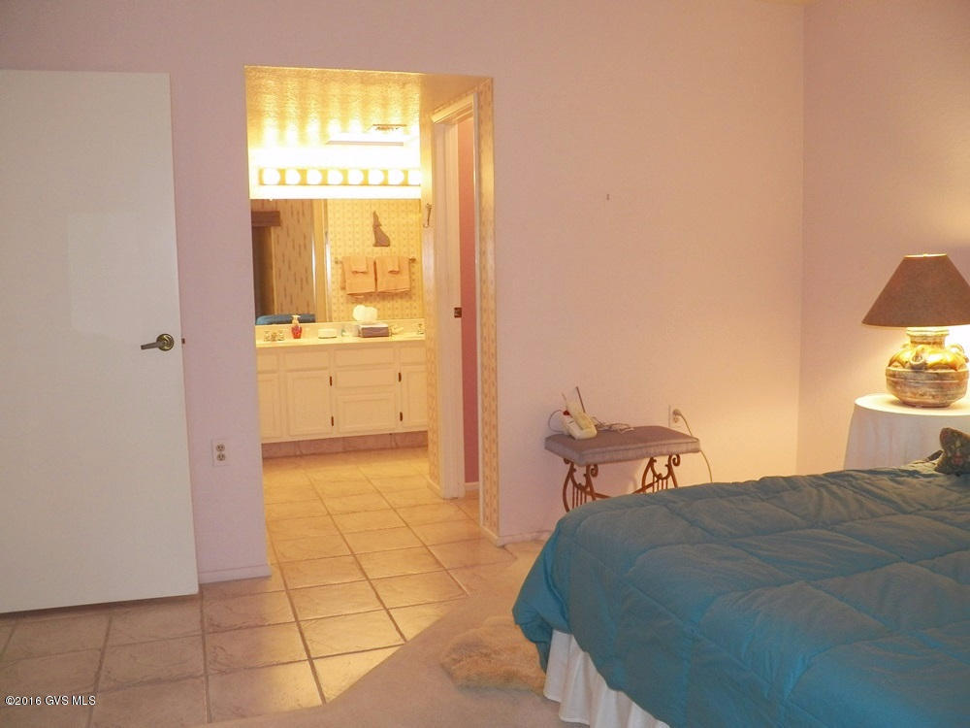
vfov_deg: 45.4
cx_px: 485
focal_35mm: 31
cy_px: 364
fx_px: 869
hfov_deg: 58.4
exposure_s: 1/30
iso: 200
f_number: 2.8
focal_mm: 5.5
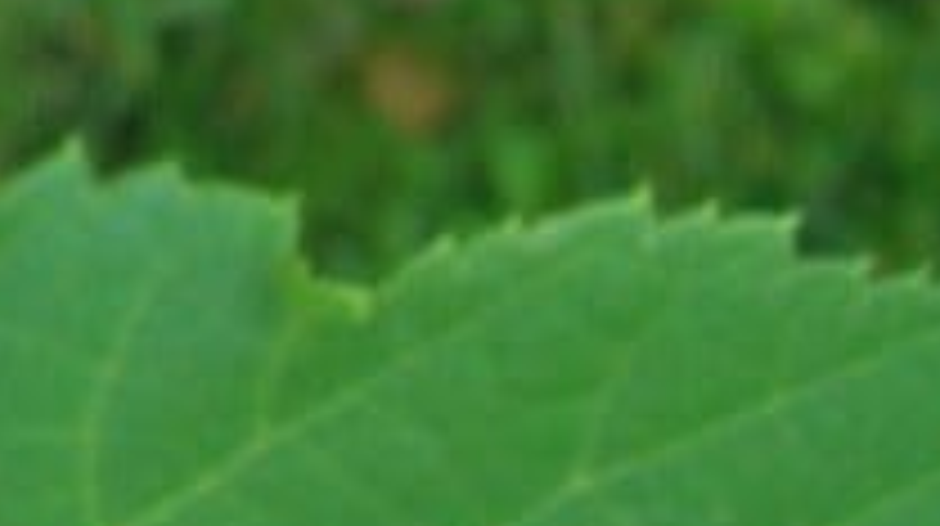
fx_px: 5925
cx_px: -1133
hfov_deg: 8.5
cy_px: -1266
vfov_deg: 4.8
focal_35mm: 238
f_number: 4.8
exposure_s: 1/31.5
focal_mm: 7.8
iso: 64
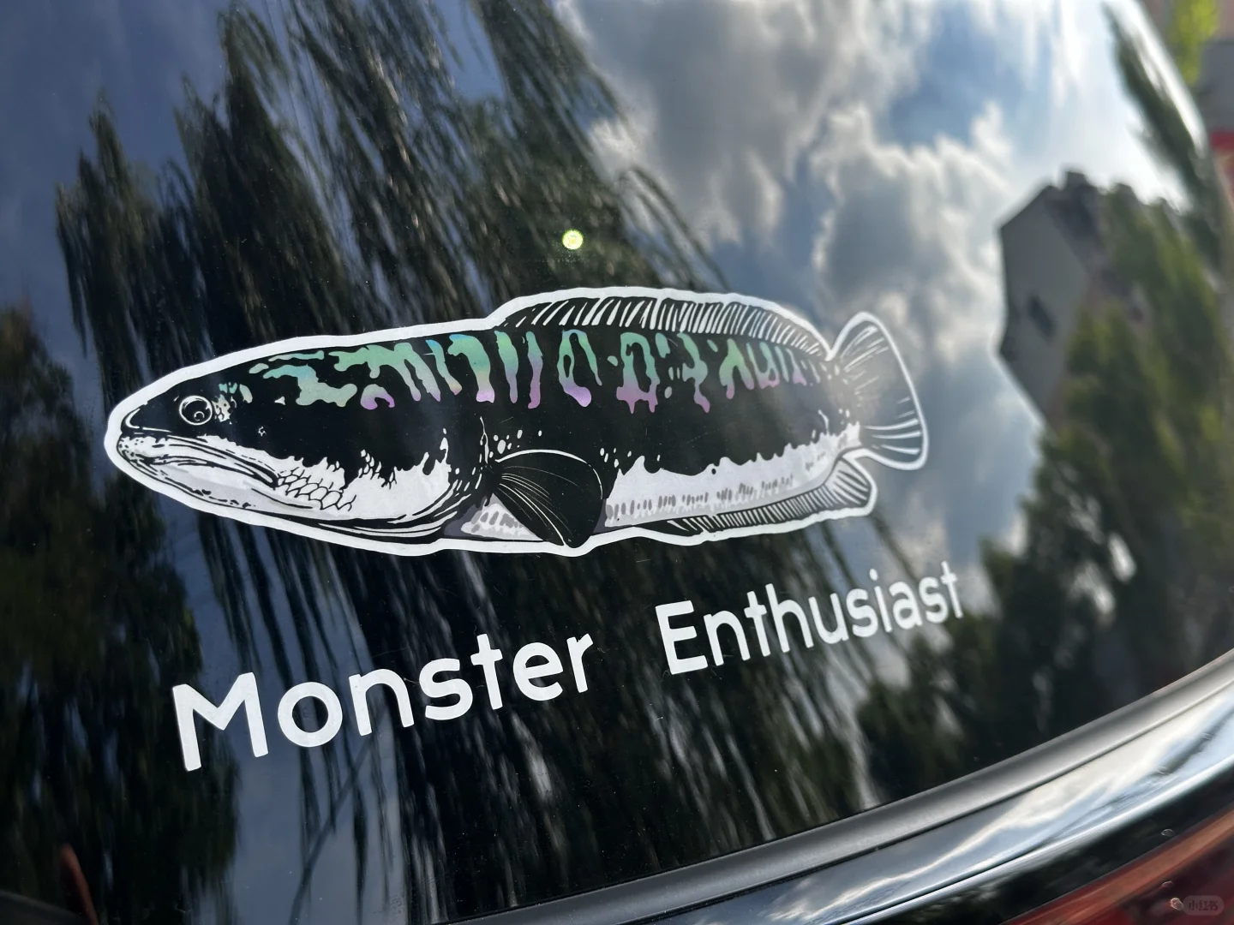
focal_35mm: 48
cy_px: 462
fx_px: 1711
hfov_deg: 39.7
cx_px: 617
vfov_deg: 30.3
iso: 64
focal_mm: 6.86
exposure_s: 1/816
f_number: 1.78
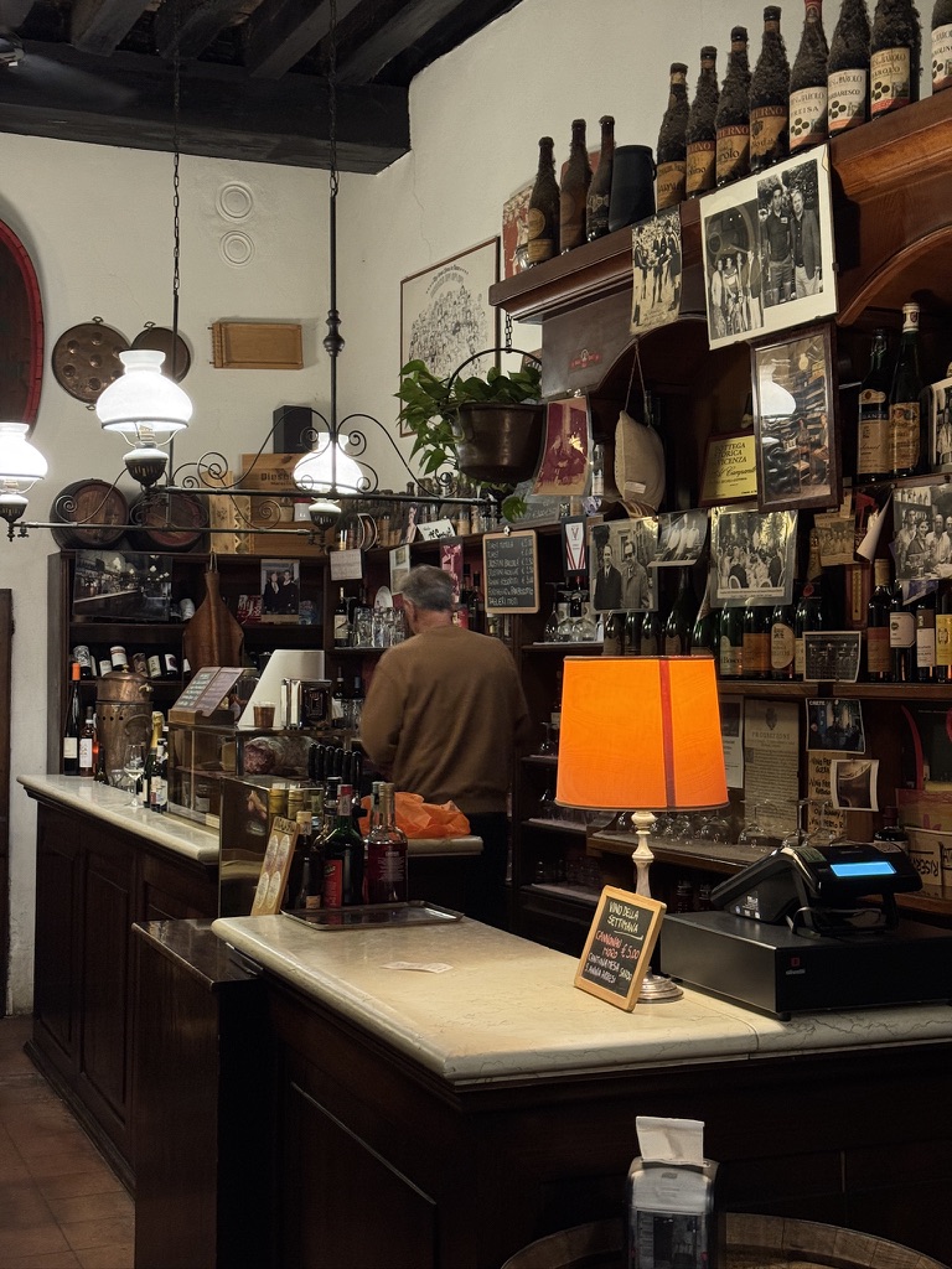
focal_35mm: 48
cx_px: 476
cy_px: 634
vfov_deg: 39.7
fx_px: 1760
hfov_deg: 30.3
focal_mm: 6.76
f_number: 1.78
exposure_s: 1/33
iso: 250
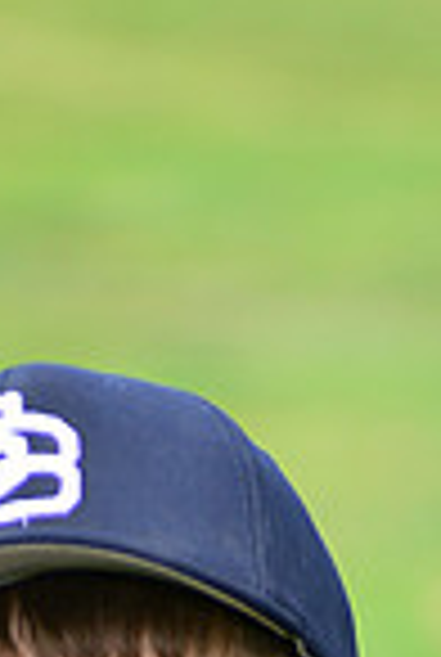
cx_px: 97
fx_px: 14502
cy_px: 1179
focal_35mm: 793
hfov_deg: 1.7
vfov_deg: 2.6
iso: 320
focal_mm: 200
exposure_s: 1/200
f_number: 5.6
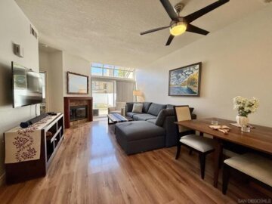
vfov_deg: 85.7
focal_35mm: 14
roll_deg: -1.4
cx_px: 136
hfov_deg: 102.1
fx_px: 110
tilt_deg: -2.5
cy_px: 102
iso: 64
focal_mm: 2.22
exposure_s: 1/127
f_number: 2.2
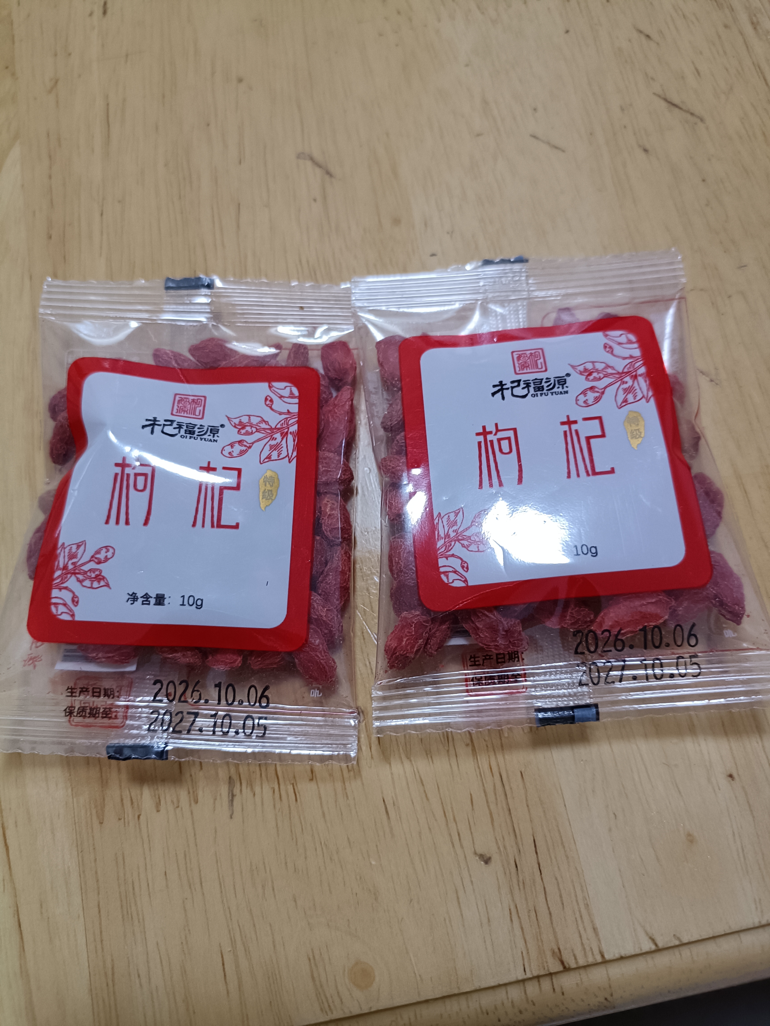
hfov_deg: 53.1
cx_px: 385
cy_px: 513
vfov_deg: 67.3
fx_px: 771
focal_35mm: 26
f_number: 1.8
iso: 1216
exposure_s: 1/33.3
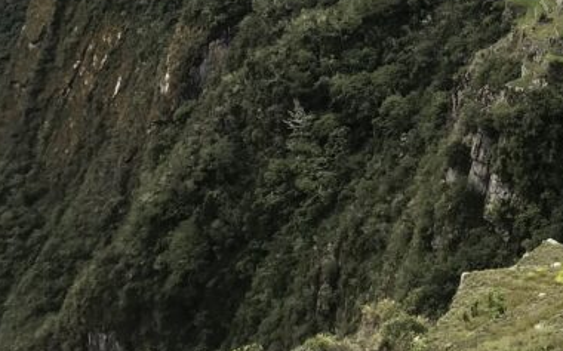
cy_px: -212
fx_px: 1227
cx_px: 538
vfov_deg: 14.9
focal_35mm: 80
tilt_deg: -9.7
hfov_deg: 24.8
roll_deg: -1.7
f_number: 1.8
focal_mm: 3.99
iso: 20
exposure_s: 1/689
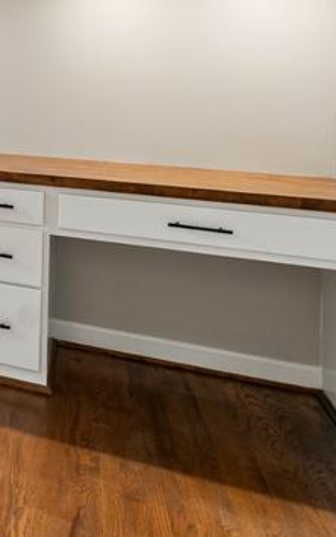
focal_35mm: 47
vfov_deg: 39.6
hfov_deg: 18.8
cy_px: 57
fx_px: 688
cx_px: -315
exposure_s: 1/200
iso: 800
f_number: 5
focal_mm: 16
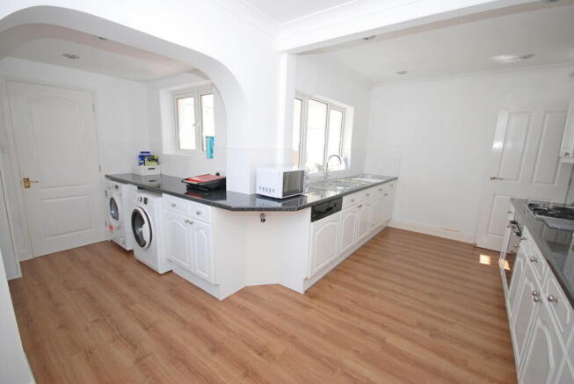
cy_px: 192
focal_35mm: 15
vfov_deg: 77.5
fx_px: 239
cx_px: 287
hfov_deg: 100.3
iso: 200
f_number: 4
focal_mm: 10
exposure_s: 1/60
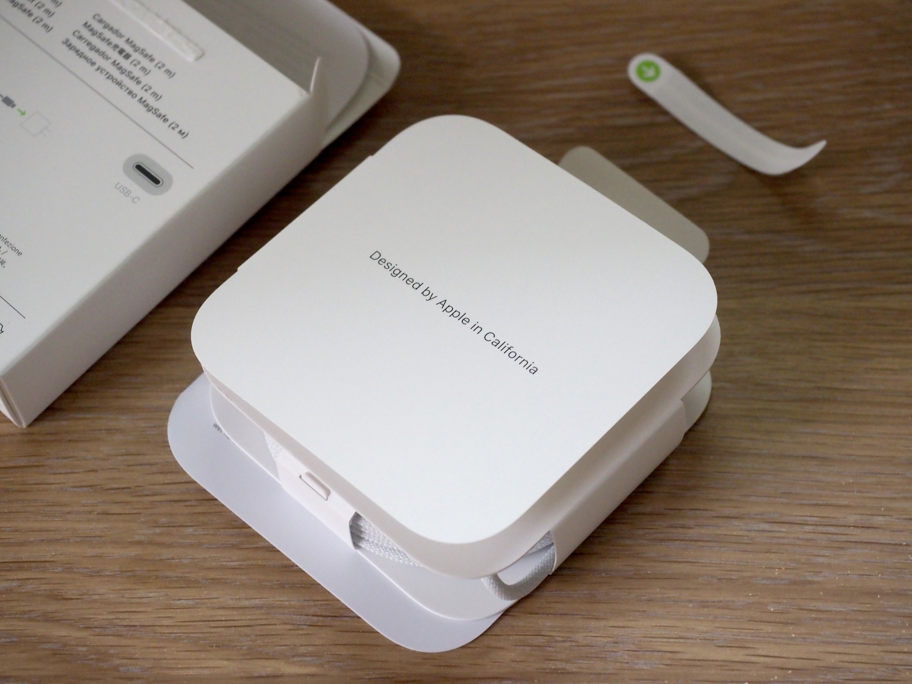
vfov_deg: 18.4
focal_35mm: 80
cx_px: 456
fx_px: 2108
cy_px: 342
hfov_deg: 24.4
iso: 1600
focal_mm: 40
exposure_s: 1/80
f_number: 4.5
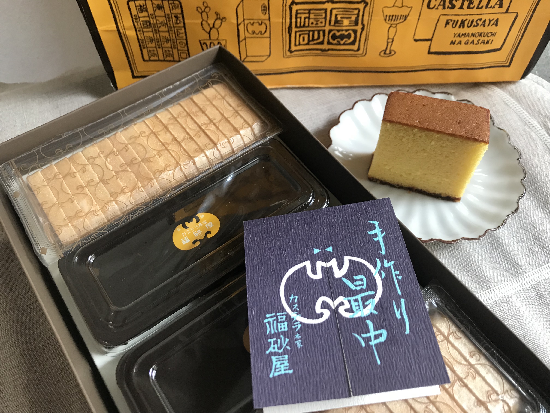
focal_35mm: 28
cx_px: 275
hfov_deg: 63.4
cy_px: 206
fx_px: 445
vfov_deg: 49.7
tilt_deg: -56.3
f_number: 1.8
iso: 40
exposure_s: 1/33
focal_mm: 3.99
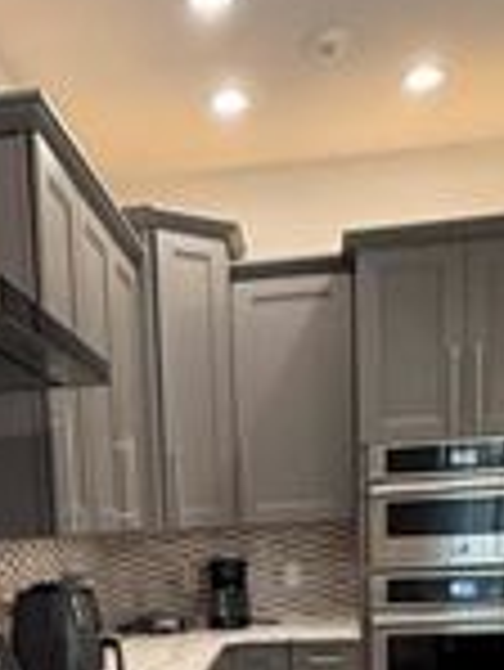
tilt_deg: -10.1
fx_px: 969
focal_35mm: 50
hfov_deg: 28.8
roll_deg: +3.3
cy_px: 697
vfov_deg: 34.1
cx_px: 146
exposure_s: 1/60
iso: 320
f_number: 2.2
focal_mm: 2.22
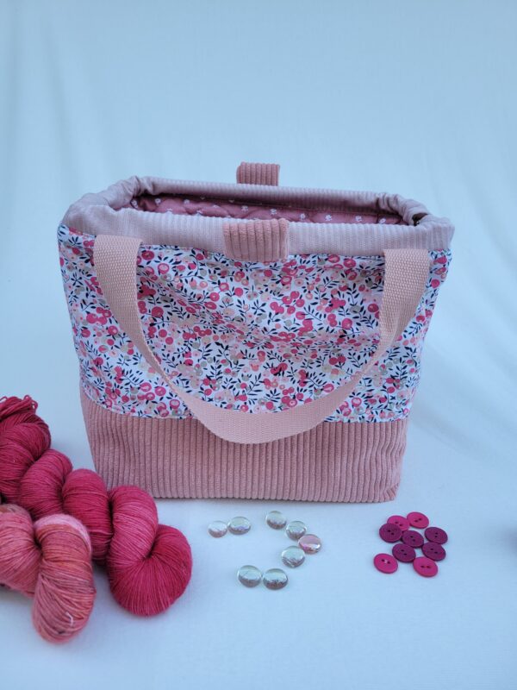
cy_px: 345
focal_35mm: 26
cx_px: 258
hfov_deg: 53.1
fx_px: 518
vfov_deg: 67.3
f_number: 1.8
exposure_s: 1/120
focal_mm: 5.4
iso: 40
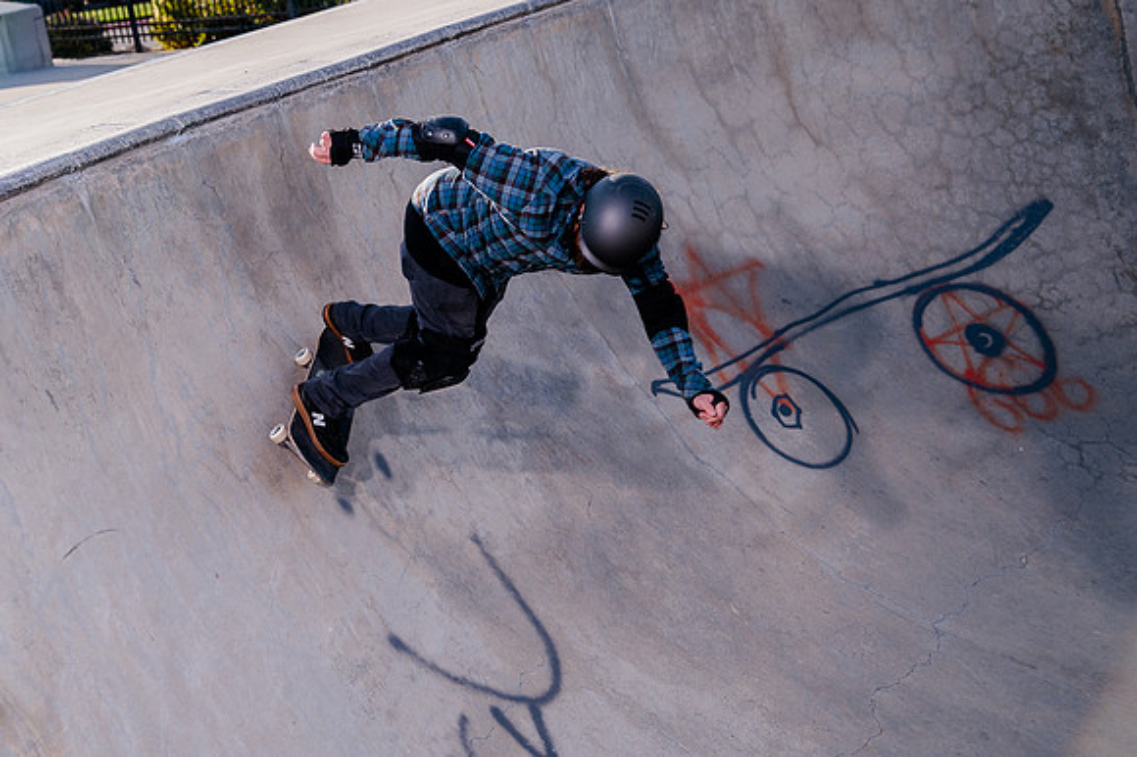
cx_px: 422
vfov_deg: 21.6
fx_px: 1985
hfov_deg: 31.8
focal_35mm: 63
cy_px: 341
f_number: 4
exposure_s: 1/800
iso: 320
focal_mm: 50
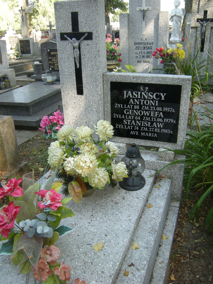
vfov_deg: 58.4
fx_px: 254
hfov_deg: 45.4
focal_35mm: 31
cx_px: 106
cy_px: 142
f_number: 2.9
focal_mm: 5.3
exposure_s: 1/55.2
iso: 64
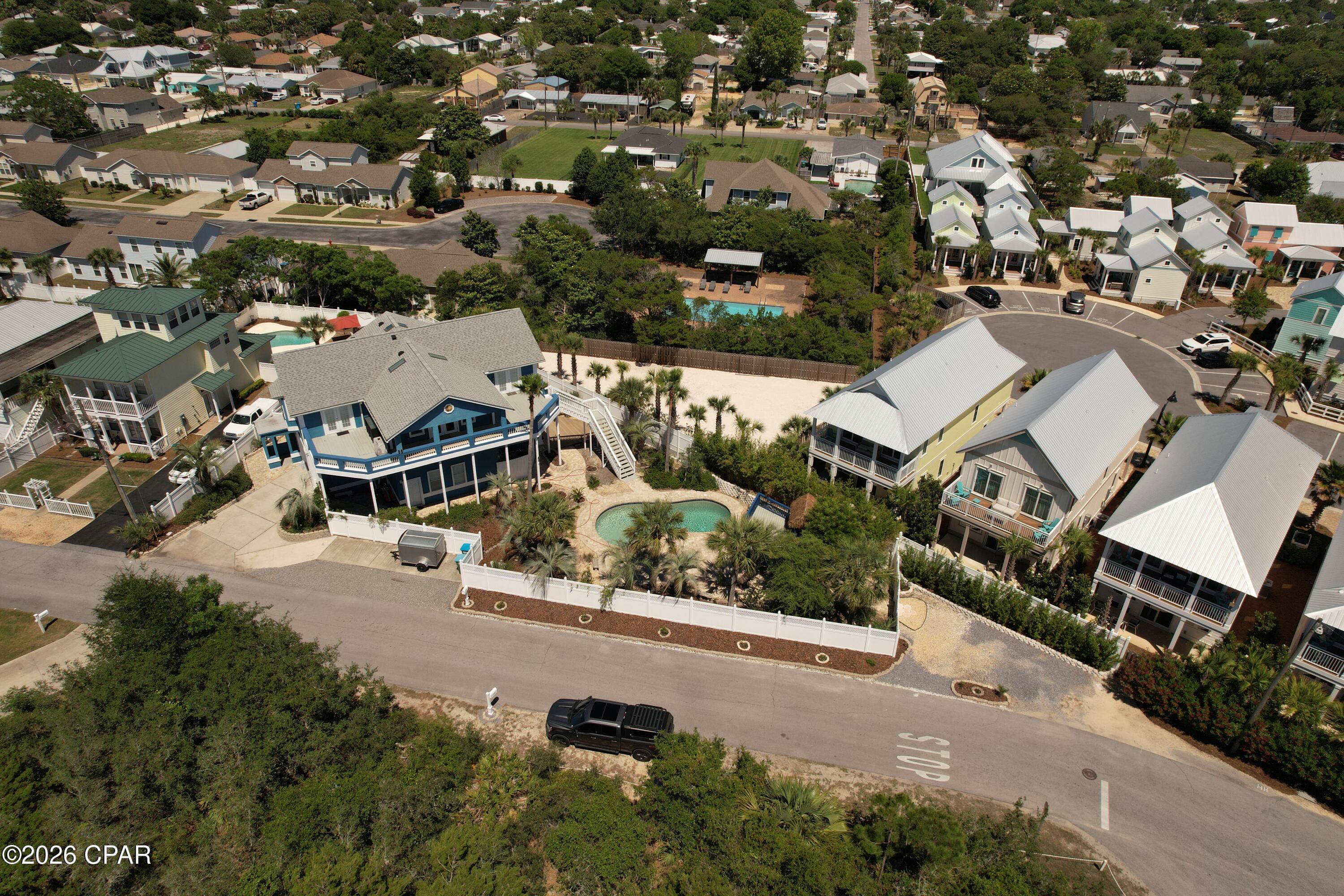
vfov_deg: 57.2
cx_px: 672
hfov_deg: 78.6
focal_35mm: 22
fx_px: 821
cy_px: 448
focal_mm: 8.38
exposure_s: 1/1000
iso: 100
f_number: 2.8
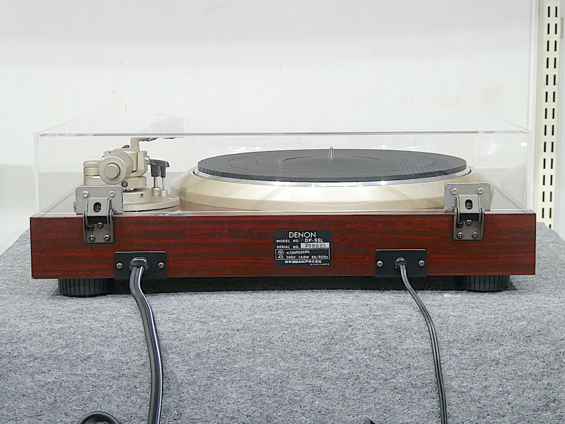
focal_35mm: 74
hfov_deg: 26.3
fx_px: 1208
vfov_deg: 19.9
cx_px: 282
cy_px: 212
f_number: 4.6
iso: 200
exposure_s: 1/8
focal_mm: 13.2
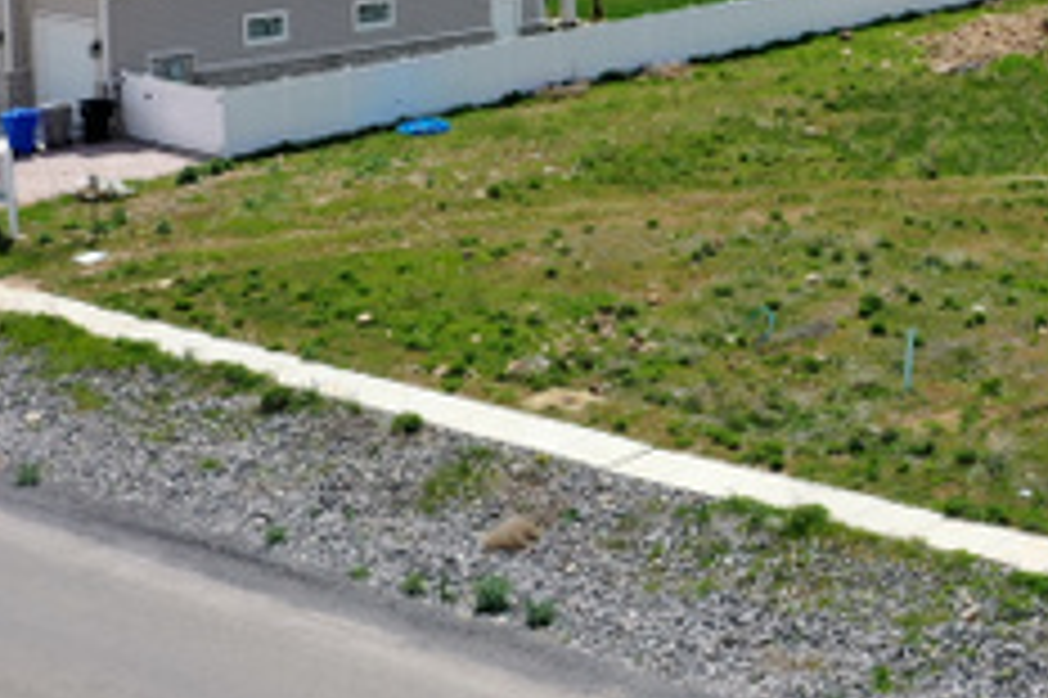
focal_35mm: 77
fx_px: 2240
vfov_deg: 17.2
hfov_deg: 24.9
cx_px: 1075
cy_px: -34
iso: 100
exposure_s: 1/500
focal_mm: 10.26
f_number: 6.3
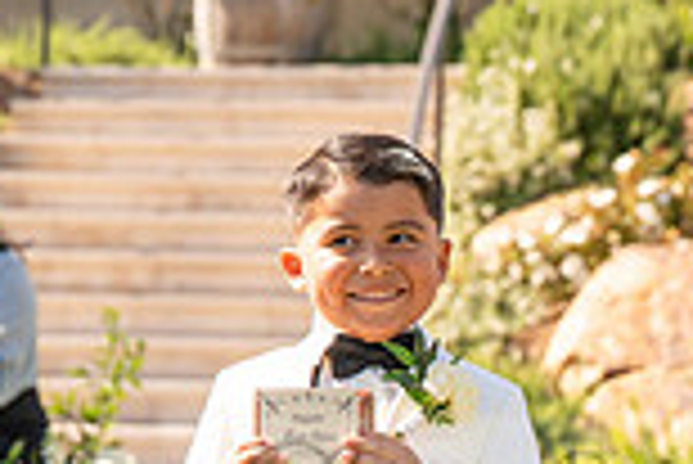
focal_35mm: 263
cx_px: 554
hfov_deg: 7.8
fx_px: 5067
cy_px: 525
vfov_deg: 5.2
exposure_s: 1/1600
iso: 200
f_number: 4.5
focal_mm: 70
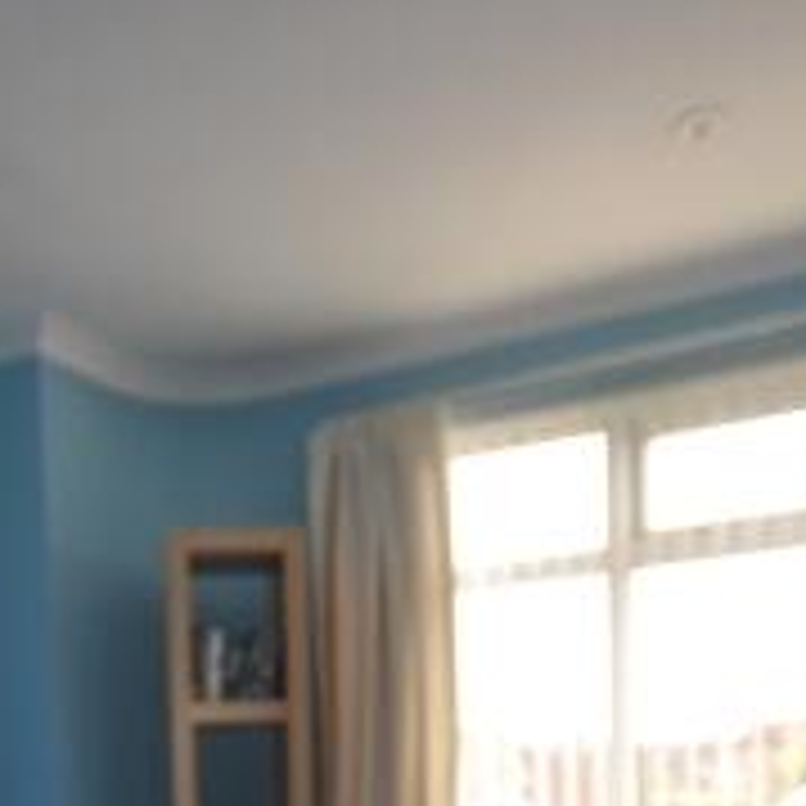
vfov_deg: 33.6
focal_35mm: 44
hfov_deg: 37.7
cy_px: 878
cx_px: 243
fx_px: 1159
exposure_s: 1/125
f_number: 5.6
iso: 400
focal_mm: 10
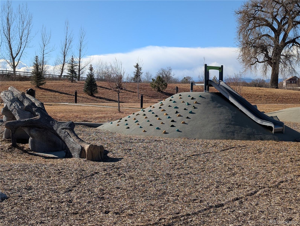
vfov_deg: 29.7
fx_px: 425
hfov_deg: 38.9
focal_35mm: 49
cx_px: 150
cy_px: 113
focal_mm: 6.9
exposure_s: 1/1468
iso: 22
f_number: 1.68
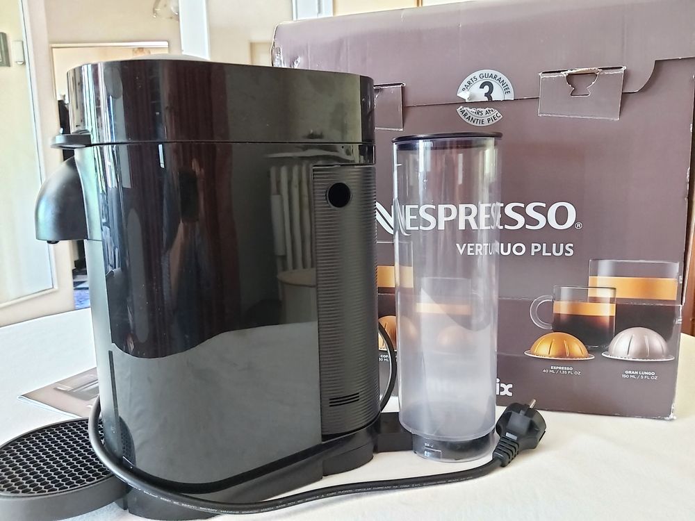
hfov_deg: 67.3
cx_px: 348
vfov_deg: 53.1
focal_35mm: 26
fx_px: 522
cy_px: 260
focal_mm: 3.92
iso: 800
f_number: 1.7
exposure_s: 1/20
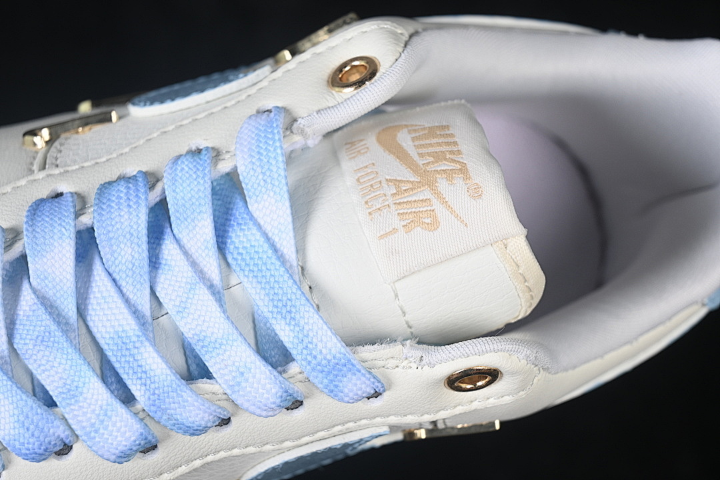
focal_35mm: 75
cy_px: 240
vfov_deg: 18.2
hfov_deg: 27.0
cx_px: 360
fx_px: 1500
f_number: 7.1
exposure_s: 1/80
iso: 160
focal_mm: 50
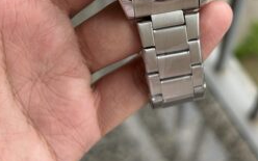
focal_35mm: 82
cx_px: 146
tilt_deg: -62.7
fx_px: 577
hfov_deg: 25.2
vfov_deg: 15.5
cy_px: -16
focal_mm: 6.76
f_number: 1.78
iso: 64
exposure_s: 1/663
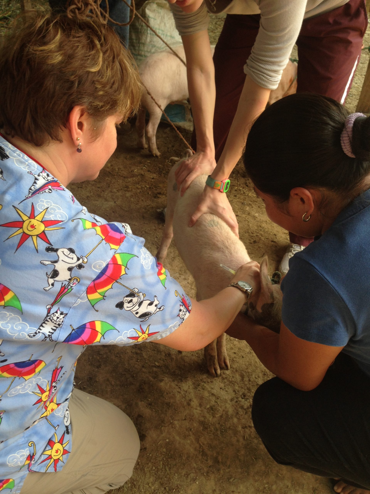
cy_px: 247
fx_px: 470
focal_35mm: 33
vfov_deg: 55.4
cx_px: 185
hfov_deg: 42.9
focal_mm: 4.12
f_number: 2.4
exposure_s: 1/170
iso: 50
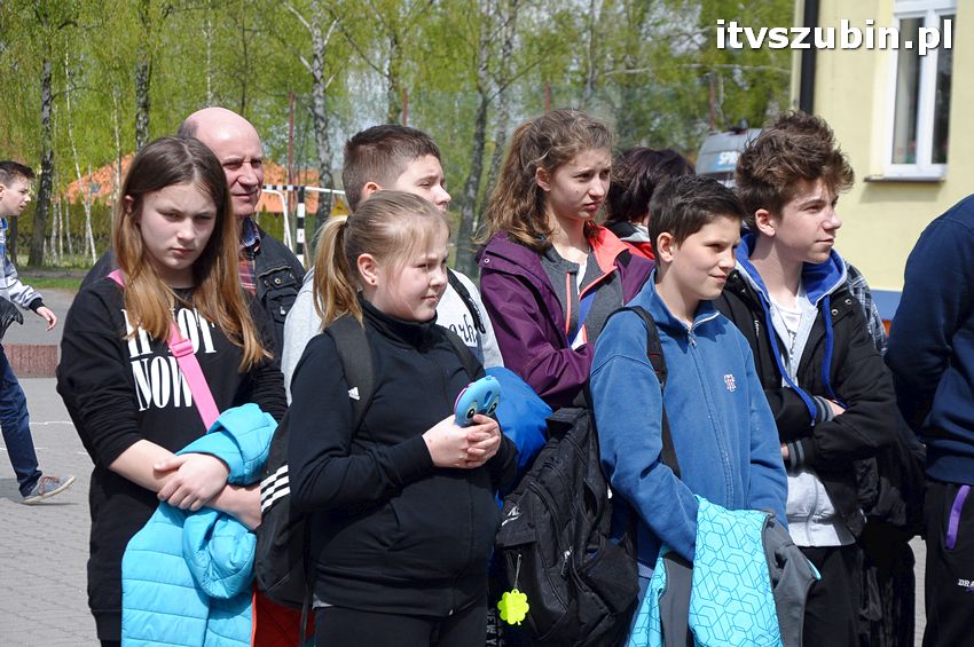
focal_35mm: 99
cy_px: 324
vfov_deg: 13.8
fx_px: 2676
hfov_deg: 20.6
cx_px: 487
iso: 500
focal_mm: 66
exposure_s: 1/1000
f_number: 8
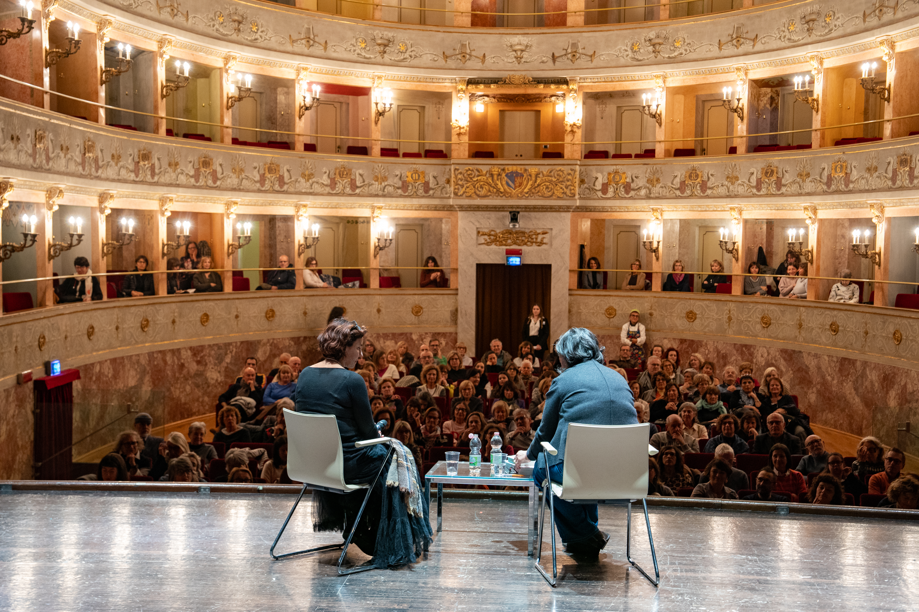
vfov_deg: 28.1
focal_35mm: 48
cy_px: 306
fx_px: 1225
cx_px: 460
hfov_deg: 41.1
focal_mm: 48
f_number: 4.5
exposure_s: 1/45
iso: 4000
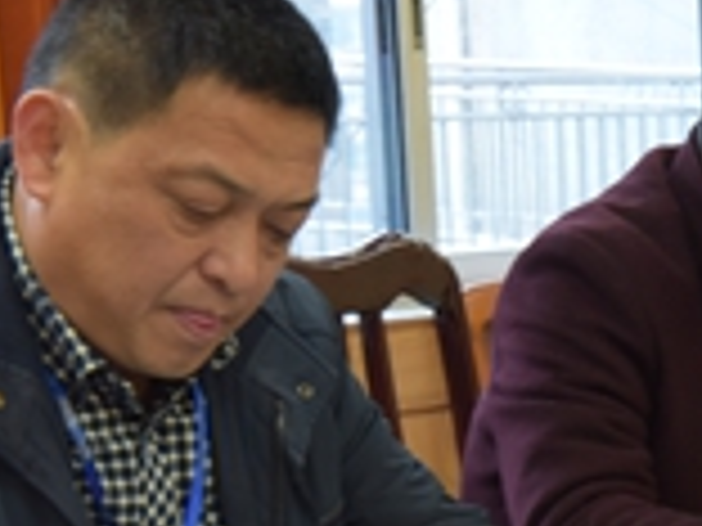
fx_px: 3001
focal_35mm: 148
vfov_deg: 9.9
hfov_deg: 12.6
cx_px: 1084
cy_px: 656
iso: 2000
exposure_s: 1/10
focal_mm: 48
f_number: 11
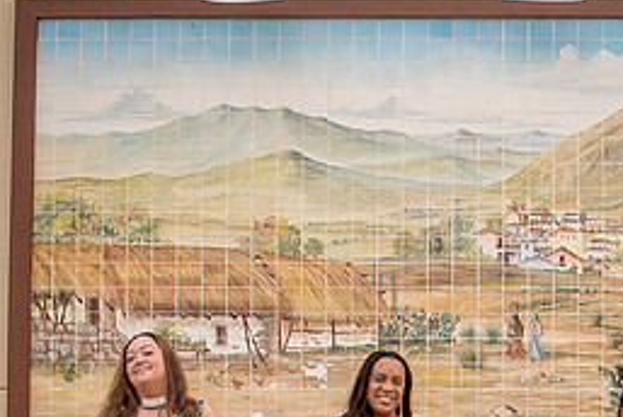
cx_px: 512
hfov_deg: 15.6
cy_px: 392
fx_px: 2252
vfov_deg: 10.5
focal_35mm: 130
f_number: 2.5
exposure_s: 1/1000
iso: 100
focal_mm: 35
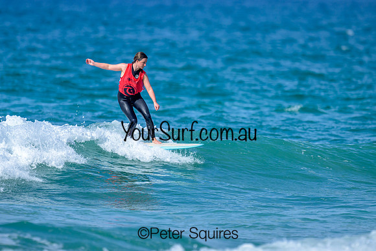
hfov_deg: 1.9
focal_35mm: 1100
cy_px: 110
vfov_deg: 1.3
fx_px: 11491
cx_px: 170
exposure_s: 1/2000
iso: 280
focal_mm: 800
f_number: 6.3
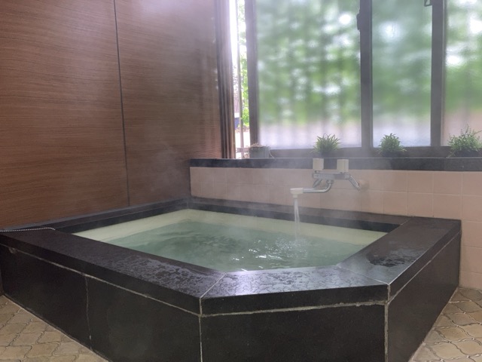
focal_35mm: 28
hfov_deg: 63.4
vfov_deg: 49.7
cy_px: 181
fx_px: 390
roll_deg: +2.9
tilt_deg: -7.6
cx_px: 241
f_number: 1.8
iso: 32
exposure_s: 1/120
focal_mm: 3.99
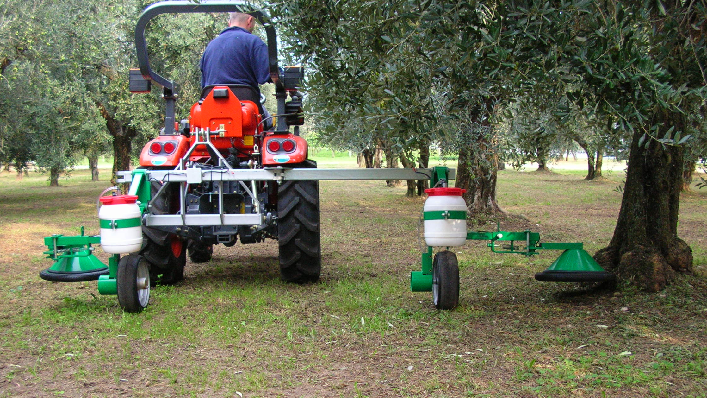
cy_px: 236
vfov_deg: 30.4
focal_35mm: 39
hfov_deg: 51.6
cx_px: 351
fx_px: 731
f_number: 2.8
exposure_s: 1/196
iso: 127
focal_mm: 5.8
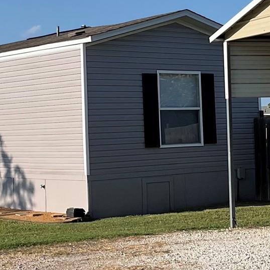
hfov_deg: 17.7
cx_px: 128
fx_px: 865
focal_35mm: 98
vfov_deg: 17.7
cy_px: 84
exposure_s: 1/1984
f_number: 1.8
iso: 16
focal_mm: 3
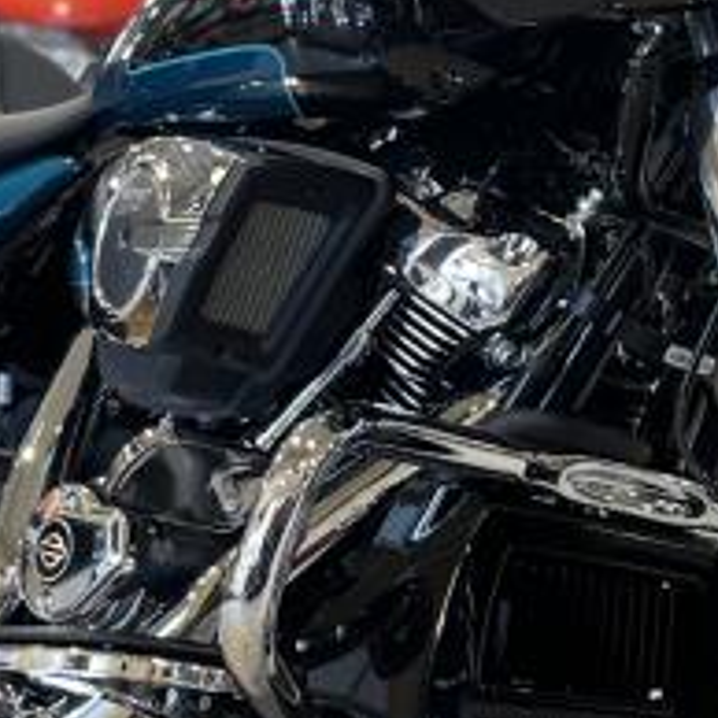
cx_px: 566
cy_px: 255
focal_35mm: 95
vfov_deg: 18.3
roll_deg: +0.0
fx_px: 2229
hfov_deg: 18.1
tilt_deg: -2.9
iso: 160
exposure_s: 1/60
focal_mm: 5.1
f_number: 1.6
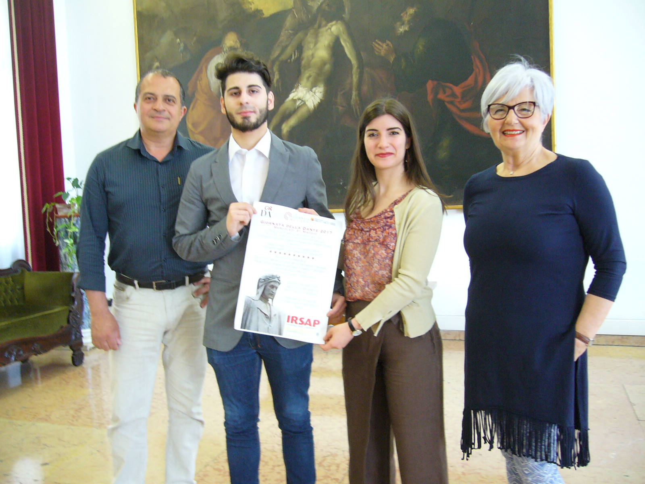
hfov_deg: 52.6
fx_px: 652
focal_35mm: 35
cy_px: 242
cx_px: 322
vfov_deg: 40.7
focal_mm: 5.8
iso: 200
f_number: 2.8
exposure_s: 1/10
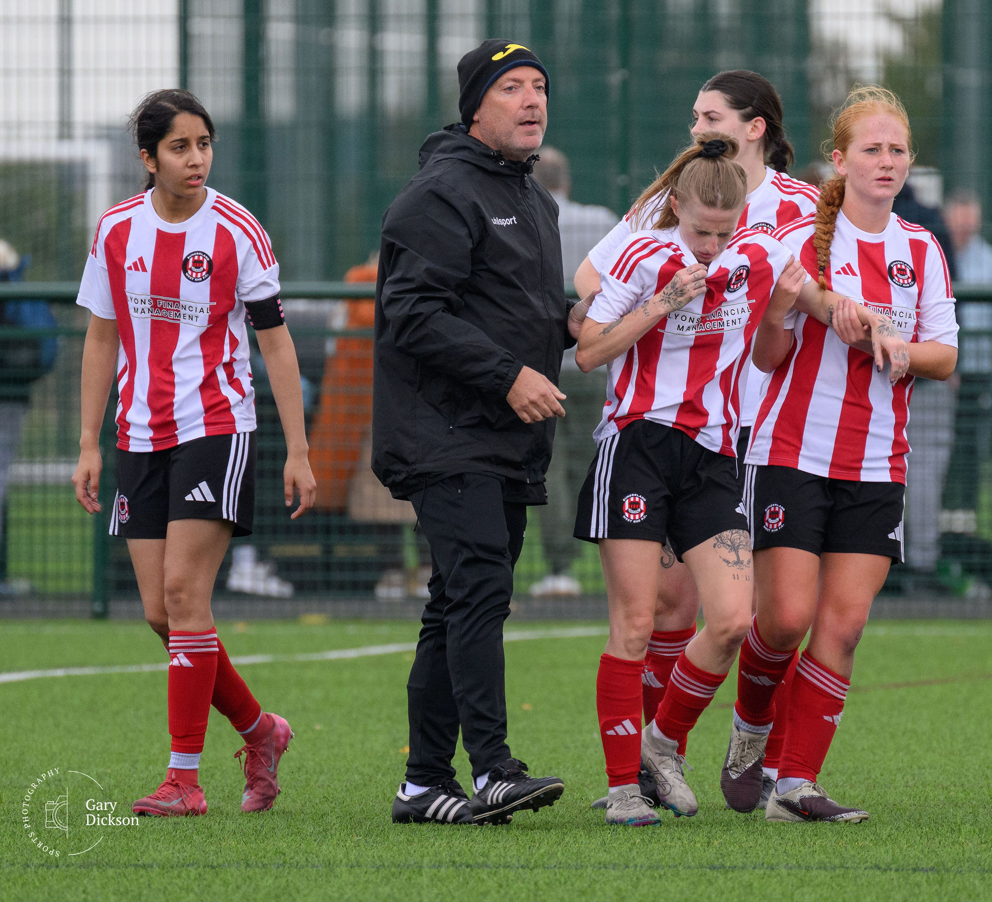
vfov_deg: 1.9
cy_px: 421
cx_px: 665
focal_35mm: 874
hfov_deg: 2.1
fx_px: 27086
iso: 1250
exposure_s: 1/640
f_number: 5.6
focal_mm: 400
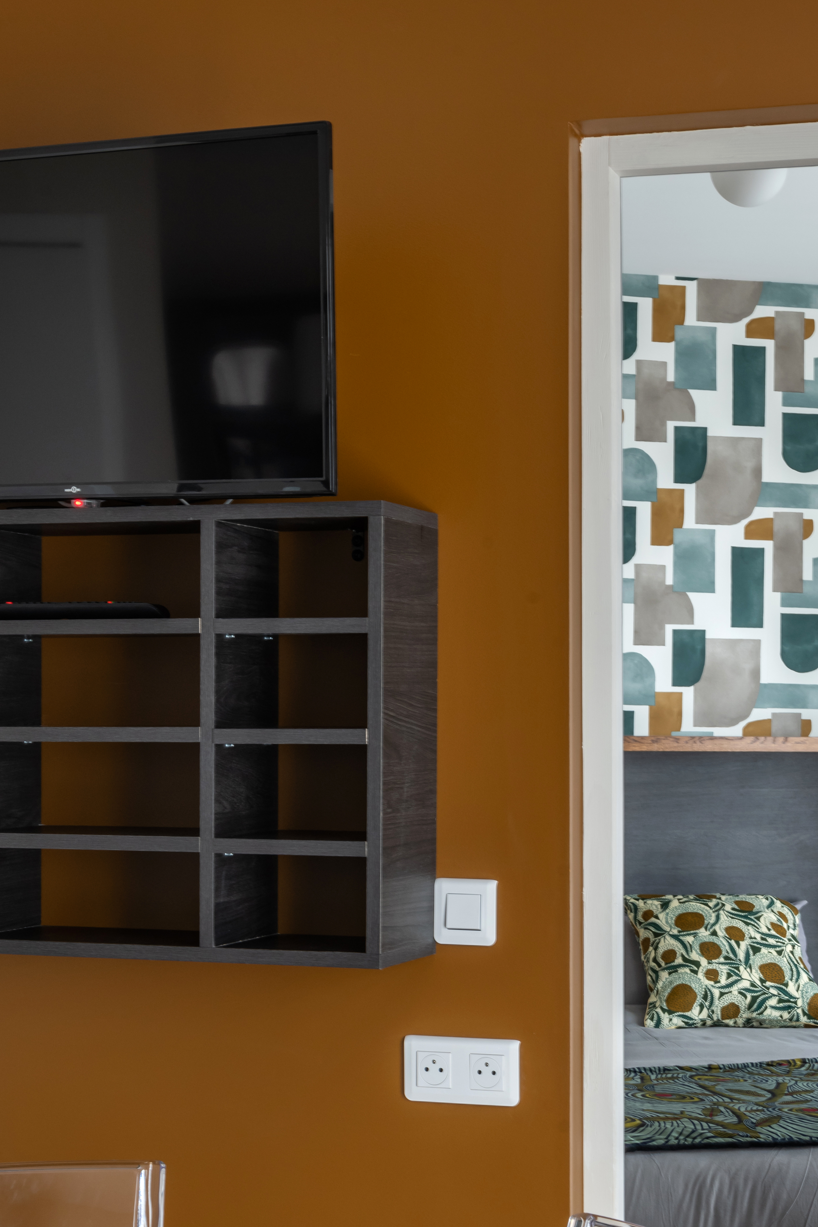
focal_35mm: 68
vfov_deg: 29.2
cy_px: 904
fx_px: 2318
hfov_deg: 20.0
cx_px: 533
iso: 200
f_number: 13
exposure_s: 1/3
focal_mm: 36
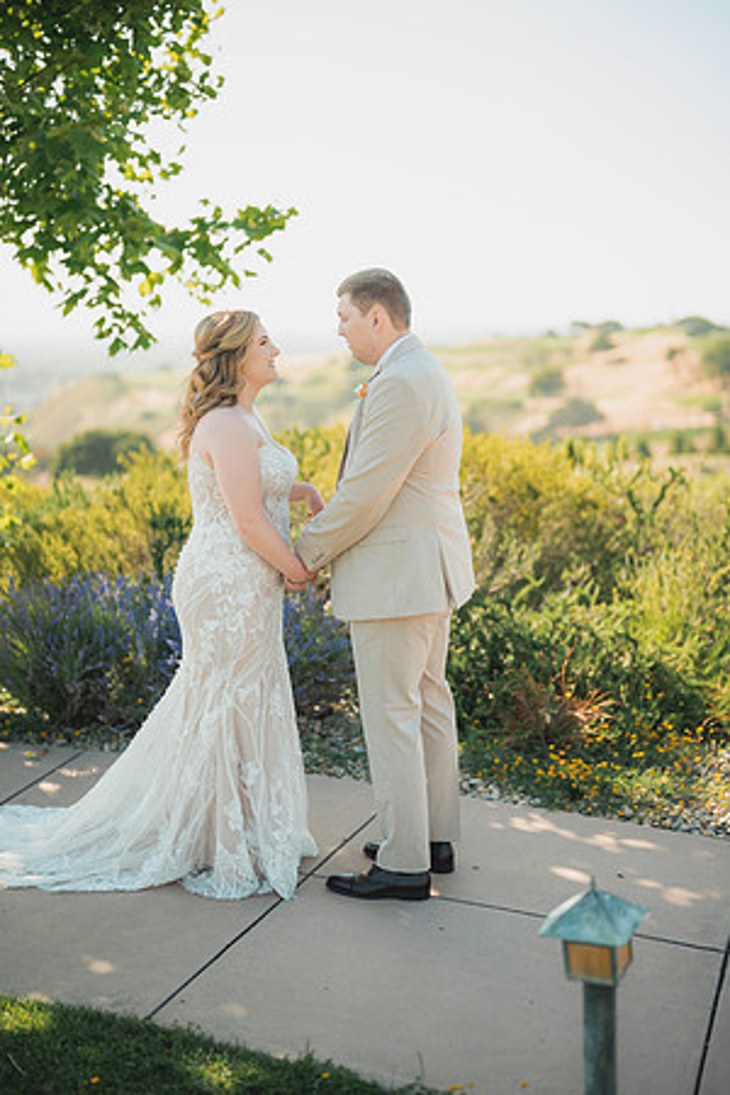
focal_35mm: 50
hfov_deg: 27.0
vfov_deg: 39.6
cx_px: 365
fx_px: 1521
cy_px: 548
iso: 50
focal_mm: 50
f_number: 1.4
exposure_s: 1/1250
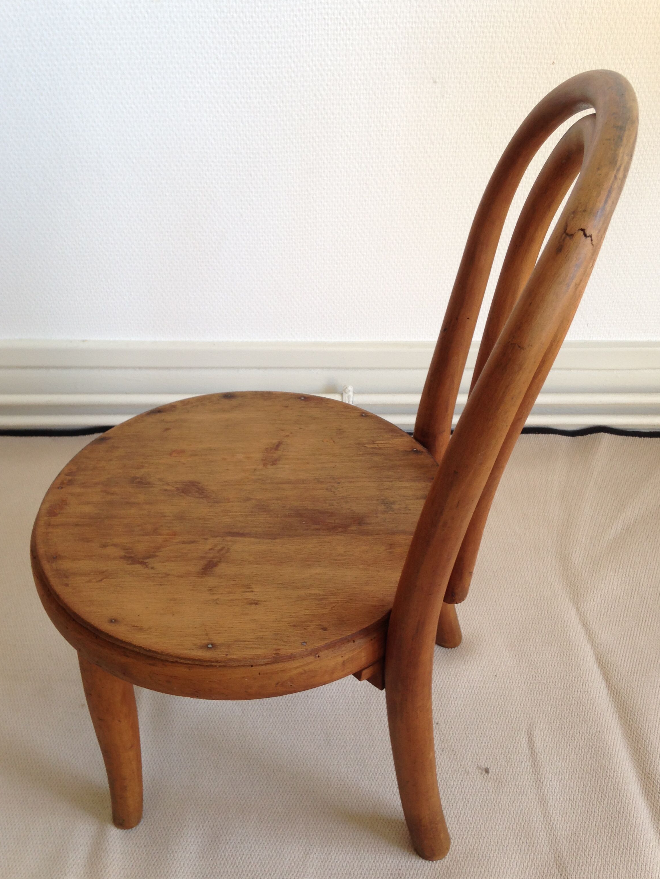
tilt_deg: -36.8
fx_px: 890
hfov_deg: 40.7
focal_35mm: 35
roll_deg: +0.7
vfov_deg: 52.6
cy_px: 429
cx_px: 325
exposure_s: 1/30
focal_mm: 4.12
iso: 50
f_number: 2.4
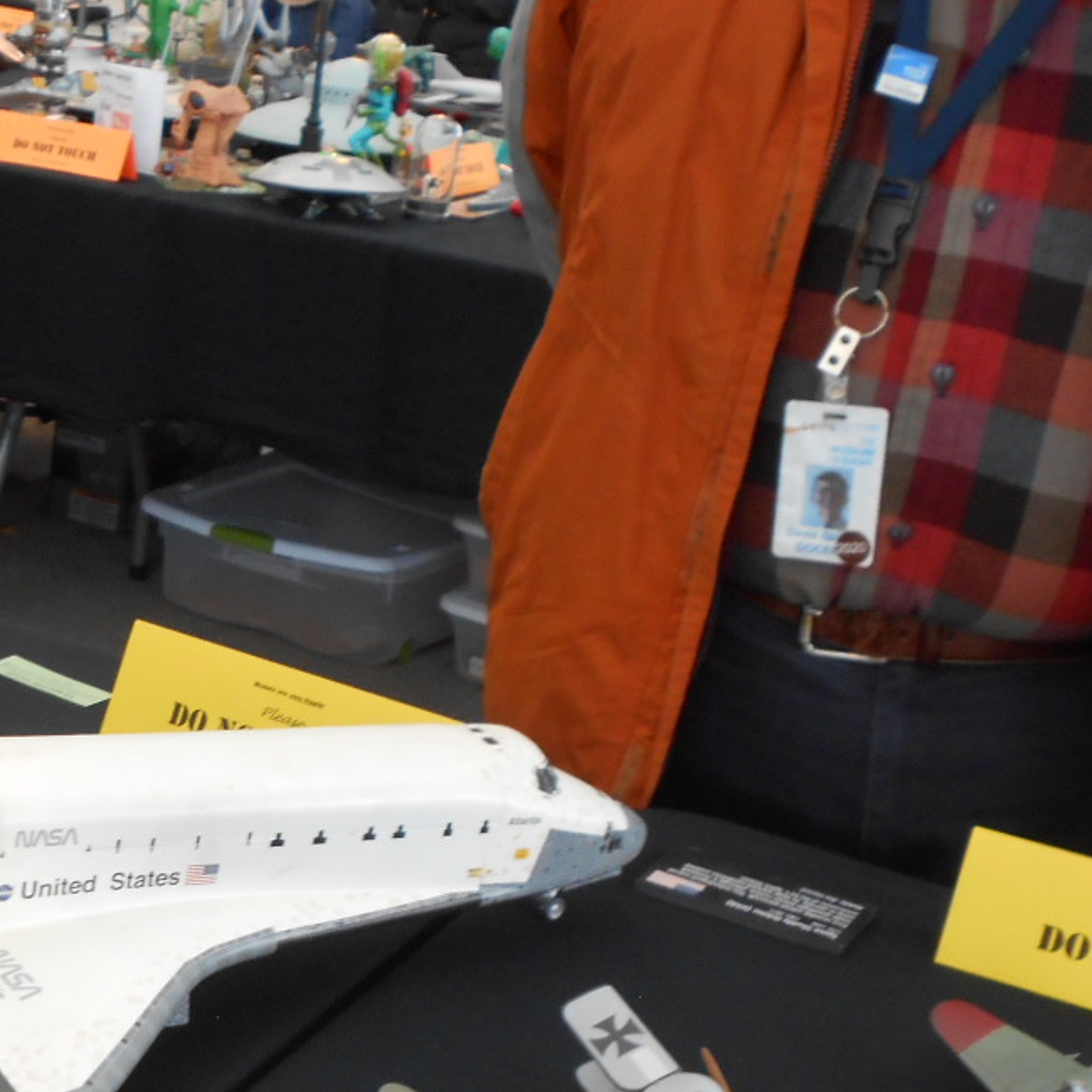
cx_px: 180
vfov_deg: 27.7
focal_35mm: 61
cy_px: 833
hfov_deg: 27.5
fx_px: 2177
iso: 180
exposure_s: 1/30
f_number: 3.4
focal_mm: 5.1
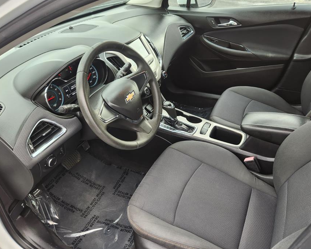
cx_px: 171
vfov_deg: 53.2
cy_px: 125
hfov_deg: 63.9
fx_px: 249
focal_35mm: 27
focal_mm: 5.4
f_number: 1.8
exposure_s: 1/180
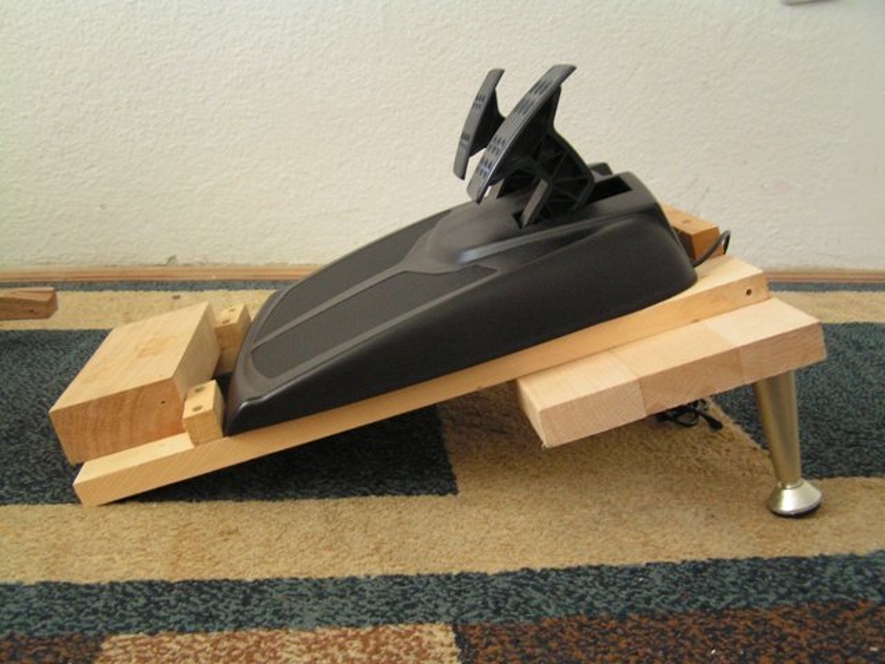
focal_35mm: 38
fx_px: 972
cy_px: 332
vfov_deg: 37.7
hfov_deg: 49.0
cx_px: 442
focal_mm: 6.3
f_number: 2.8
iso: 200
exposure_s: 1/10
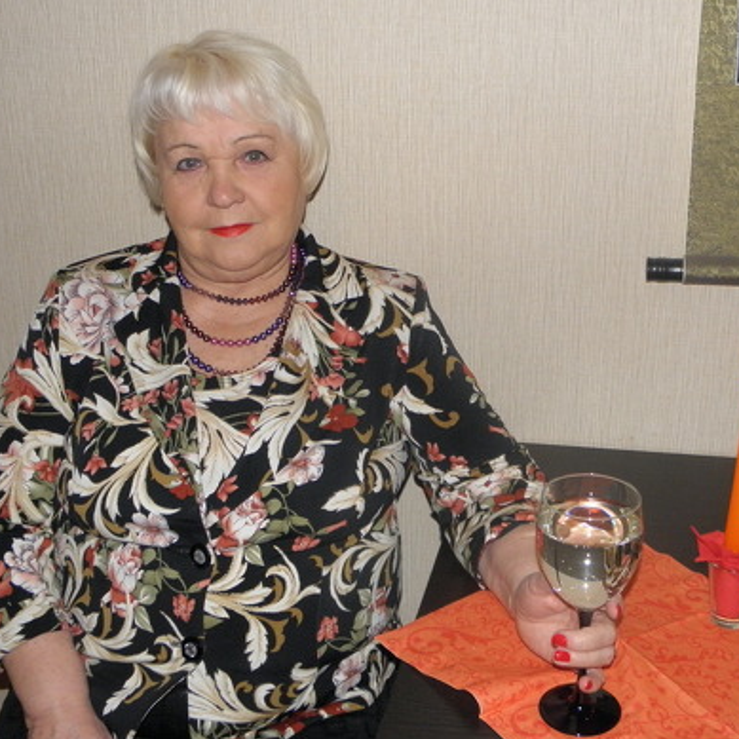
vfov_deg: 37.5
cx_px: 422
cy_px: 350
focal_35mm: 45
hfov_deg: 37.5
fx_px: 1087
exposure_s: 1/50
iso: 200
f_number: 3.6
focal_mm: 5.9
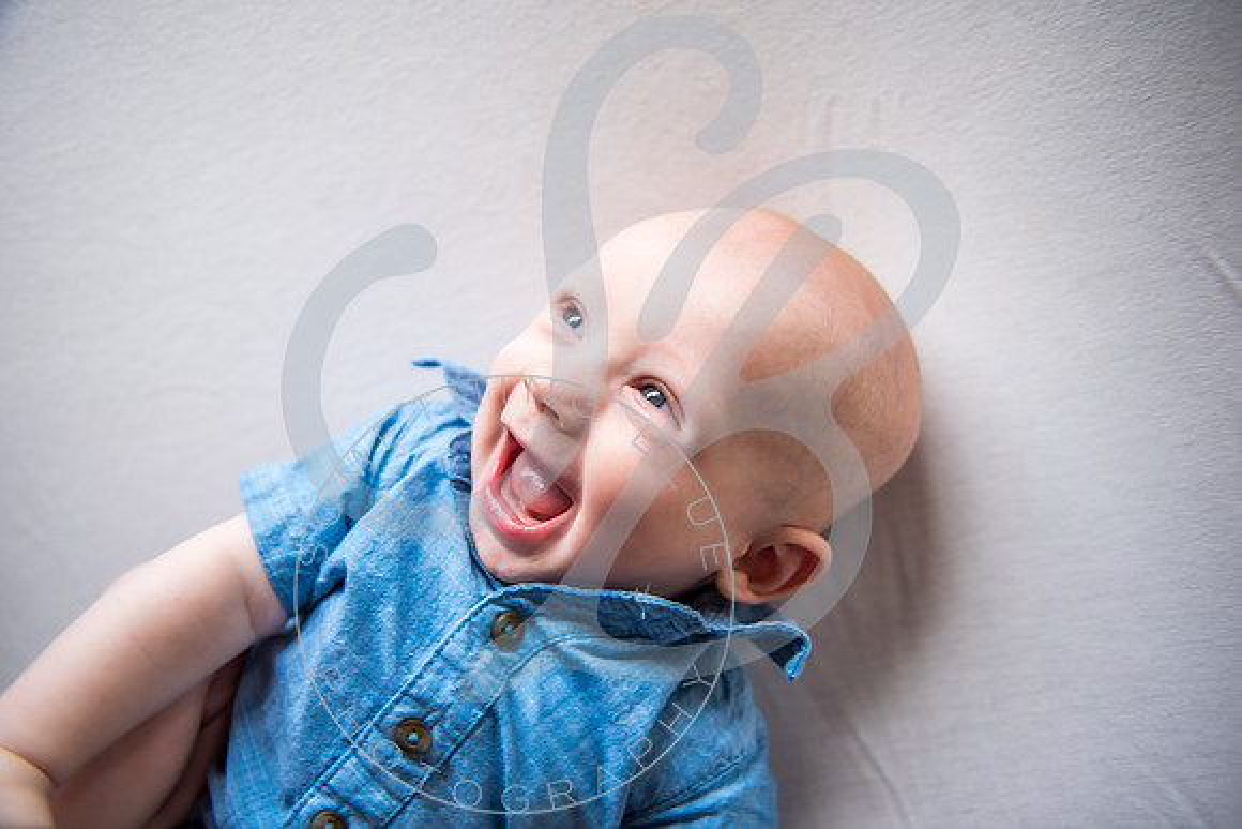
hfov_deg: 63.6
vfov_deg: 45.0
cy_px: 414
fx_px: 1001
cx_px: 621
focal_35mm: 29
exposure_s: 1/125
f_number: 2.8
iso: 100
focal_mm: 29
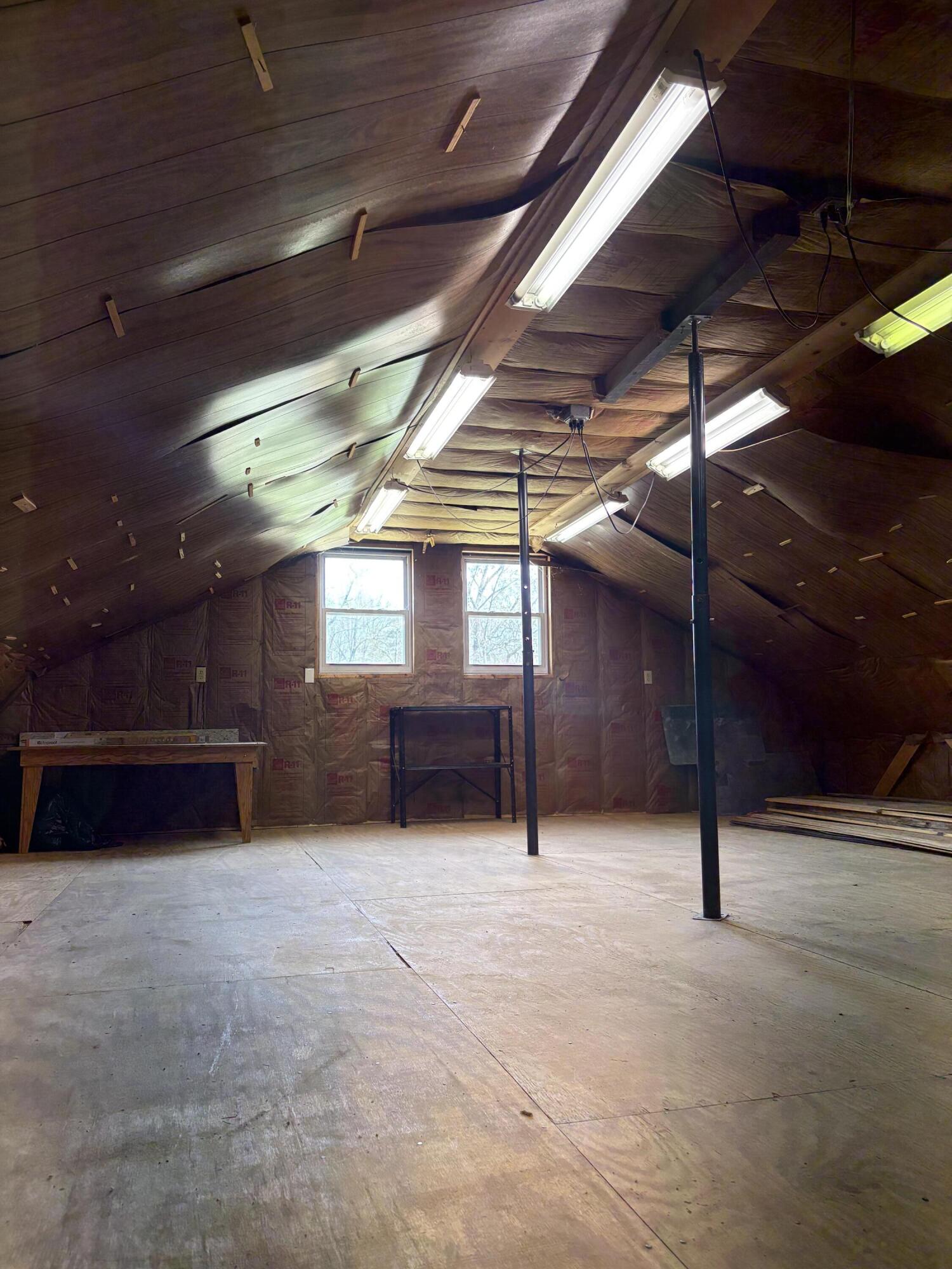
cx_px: 476
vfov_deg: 67.3
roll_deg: +0.3
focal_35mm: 26
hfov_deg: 53.1
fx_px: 953
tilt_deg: +7.1
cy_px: 634
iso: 250
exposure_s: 1/120
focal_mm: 5.96
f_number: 1.6
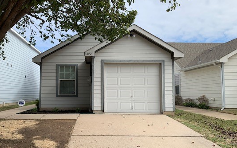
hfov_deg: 57.8
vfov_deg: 38.3
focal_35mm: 33
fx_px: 213
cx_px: 97
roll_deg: -0.3
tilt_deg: +4.6
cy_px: 76
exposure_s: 1/1812
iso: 25
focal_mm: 4.25
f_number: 1.8
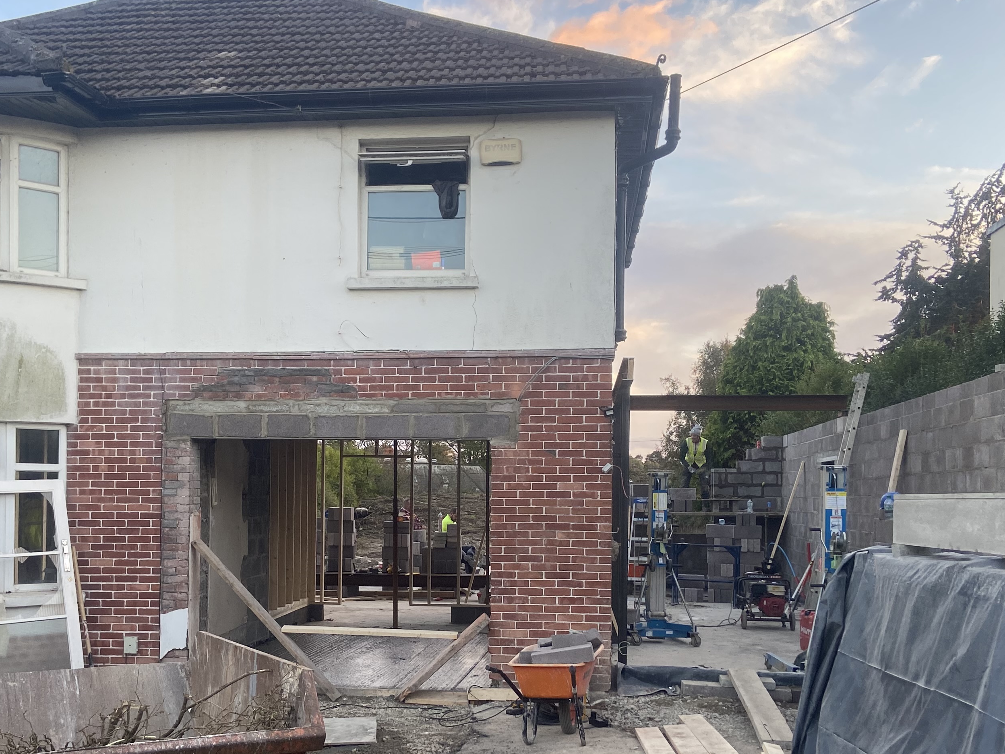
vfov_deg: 34.1
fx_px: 1219
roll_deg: -0.8
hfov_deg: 44.7
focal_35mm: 42
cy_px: 478
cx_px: 440
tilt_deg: -0.6
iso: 50
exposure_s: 1/122
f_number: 1.8
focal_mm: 4.25
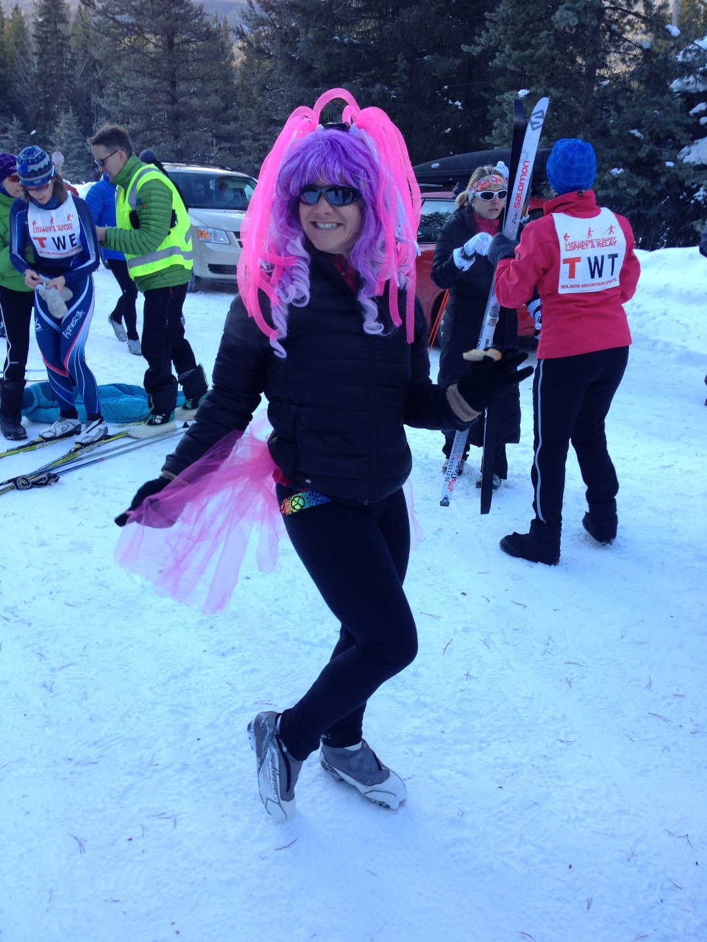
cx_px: 354
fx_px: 953
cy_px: 471
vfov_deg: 52.6
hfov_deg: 40.7
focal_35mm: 35
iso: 50
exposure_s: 1/121
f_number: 2.4
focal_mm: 4.28
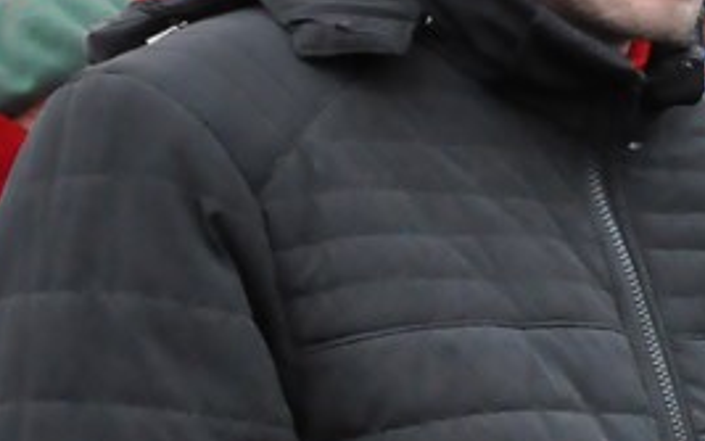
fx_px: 2287
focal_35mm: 119
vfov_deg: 10.8
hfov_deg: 14.5
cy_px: 565
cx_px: 1418
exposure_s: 1/160
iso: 3200
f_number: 6.3
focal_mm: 18
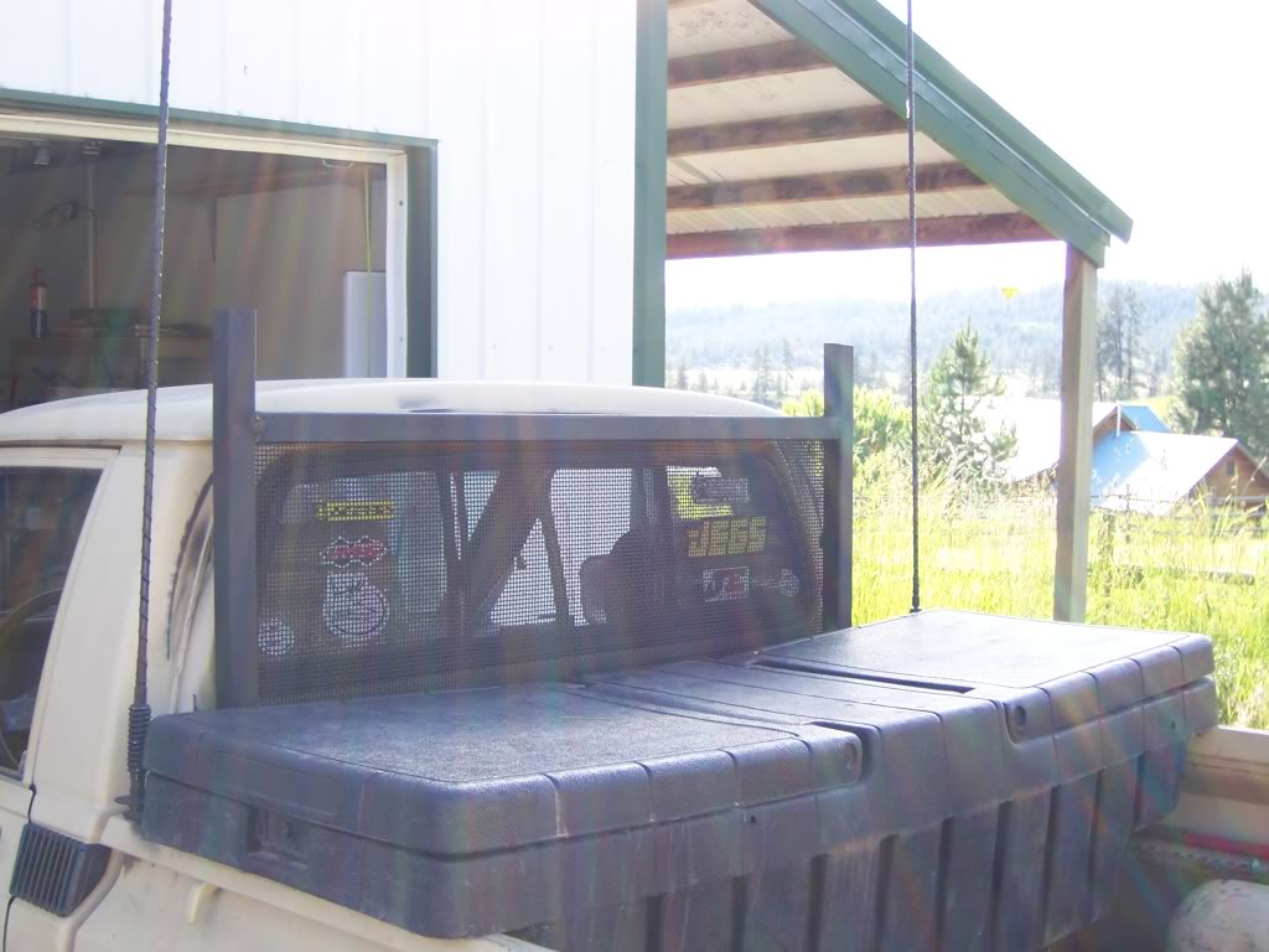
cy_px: 476
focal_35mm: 45
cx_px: 634
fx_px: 1650
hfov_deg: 42.1
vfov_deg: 32.2
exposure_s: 1/125
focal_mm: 7.7
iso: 80
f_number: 3.2
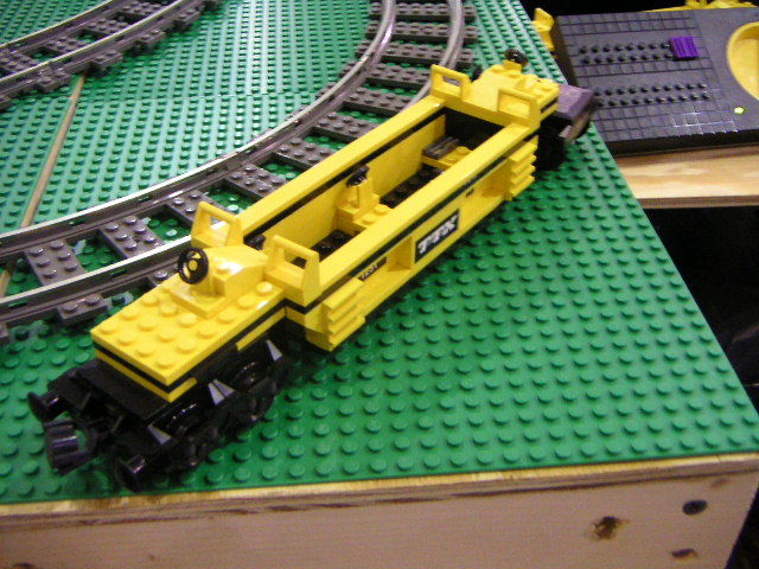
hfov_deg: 46.8
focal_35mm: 40
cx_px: 380
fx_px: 877
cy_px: 284
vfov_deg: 36.0
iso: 400
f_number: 2.9
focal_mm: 5.3
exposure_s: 1/20
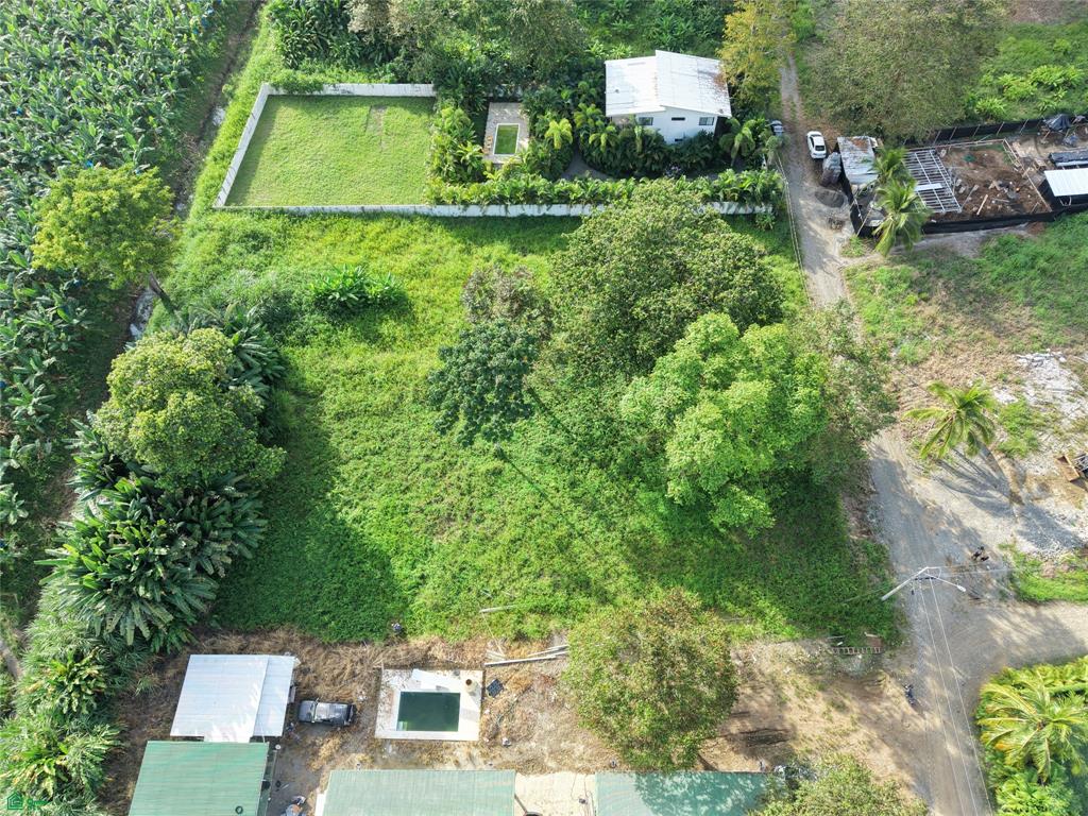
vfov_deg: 56.8
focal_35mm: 24
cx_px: 544
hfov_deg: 71.6
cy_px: 408
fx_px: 754
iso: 200
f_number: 1.8
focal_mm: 8.67
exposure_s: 1/800
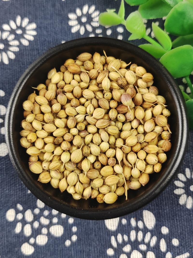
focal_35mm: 34
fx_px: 253
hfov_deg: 41.8
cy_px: 129
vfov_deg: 54.0
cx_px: 96
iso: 800
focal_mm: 6.14
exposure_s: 1/100
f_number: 1.8
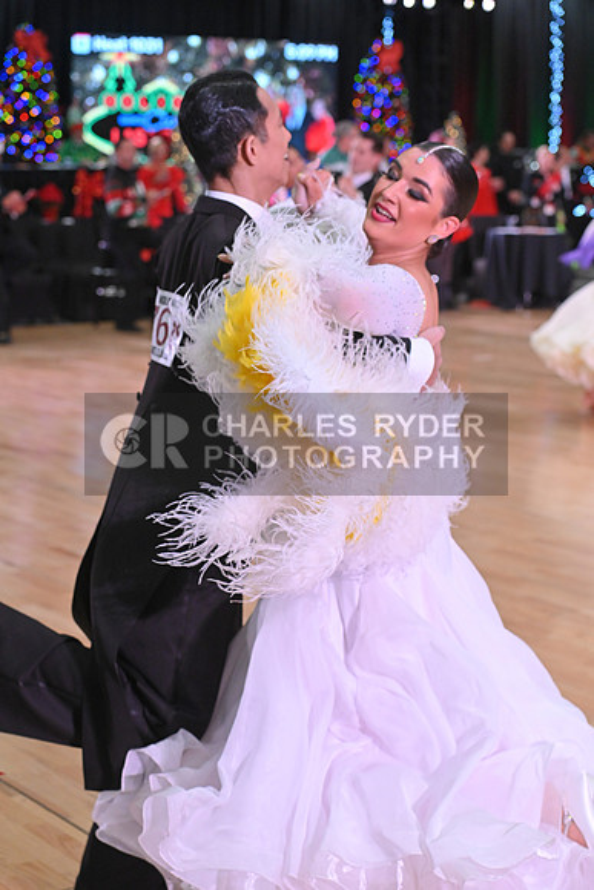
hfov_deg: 19.5
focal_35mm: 70
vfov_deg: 28.8
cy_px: 445
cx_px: 297
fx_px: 1731
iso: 3200
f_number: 5.6
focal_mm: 70
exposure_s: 1/400
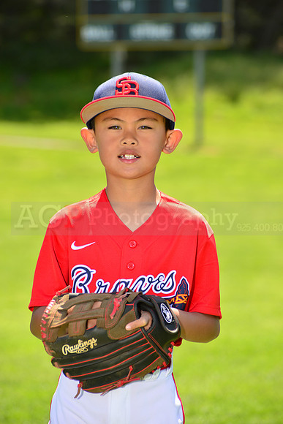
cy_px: 212
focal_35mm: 200
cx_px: 142
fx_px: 2357
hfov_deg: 6.9
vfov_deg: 10.3
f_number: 8
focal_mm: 200
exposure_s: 1/250
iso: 200
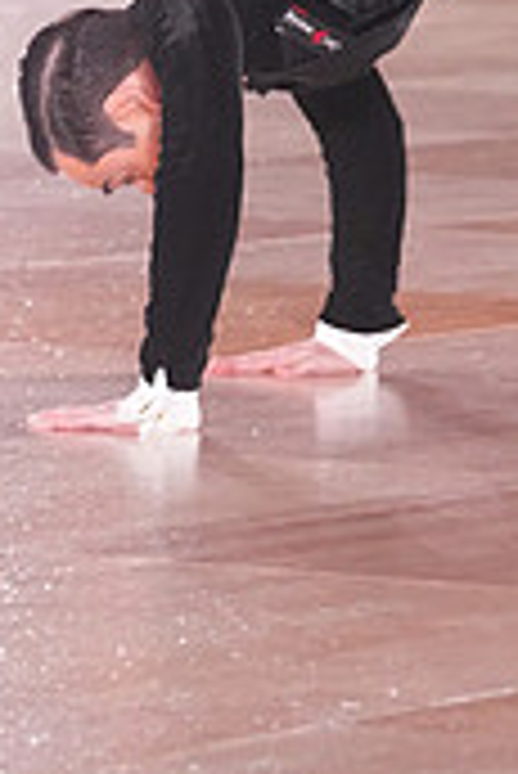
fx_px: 9154
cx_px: 146
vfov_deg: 4.8
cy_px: -446
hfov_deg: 3.2
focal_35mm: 425
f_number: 5
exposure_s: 1/250
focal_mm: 126
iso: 4000
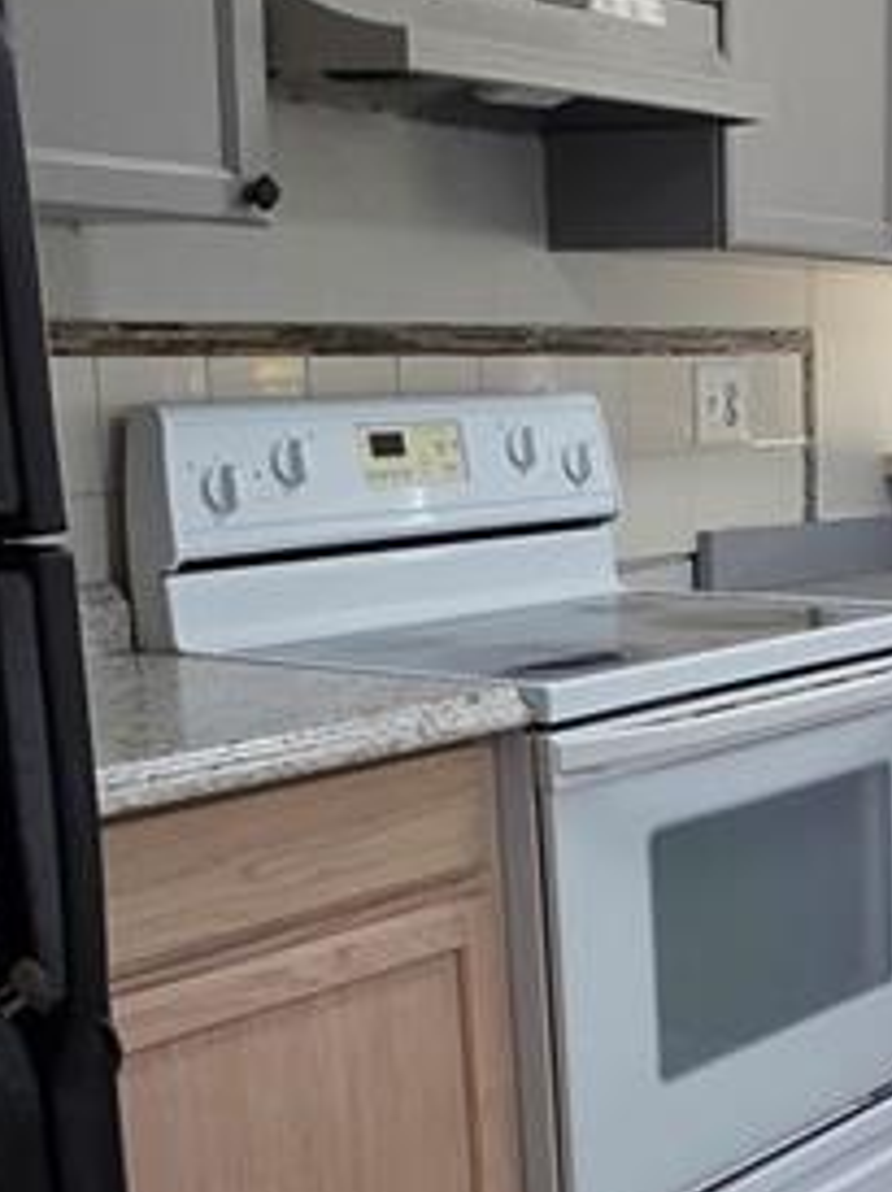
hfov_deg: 24.1
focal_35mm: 57
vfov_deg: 33.2
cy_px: 879
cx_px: 953
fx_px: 1961
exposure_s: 1/60
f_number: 1.9
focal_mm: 2.2
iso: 200
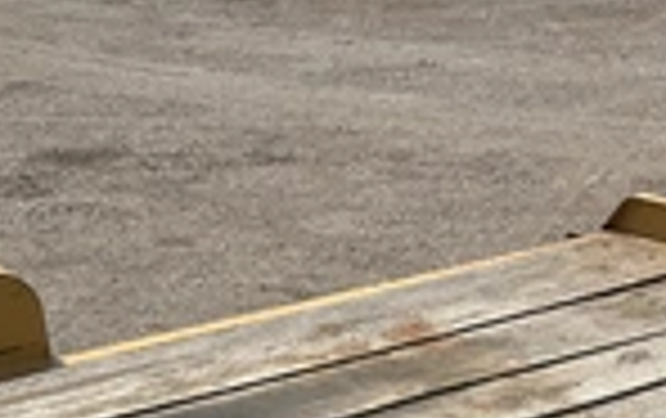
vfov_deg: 14.7
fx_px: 1509
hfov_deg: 24.7
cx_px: 477
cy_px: 620
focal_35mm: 83
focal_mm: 3
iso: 25
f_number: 1.8
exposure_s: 1/2141
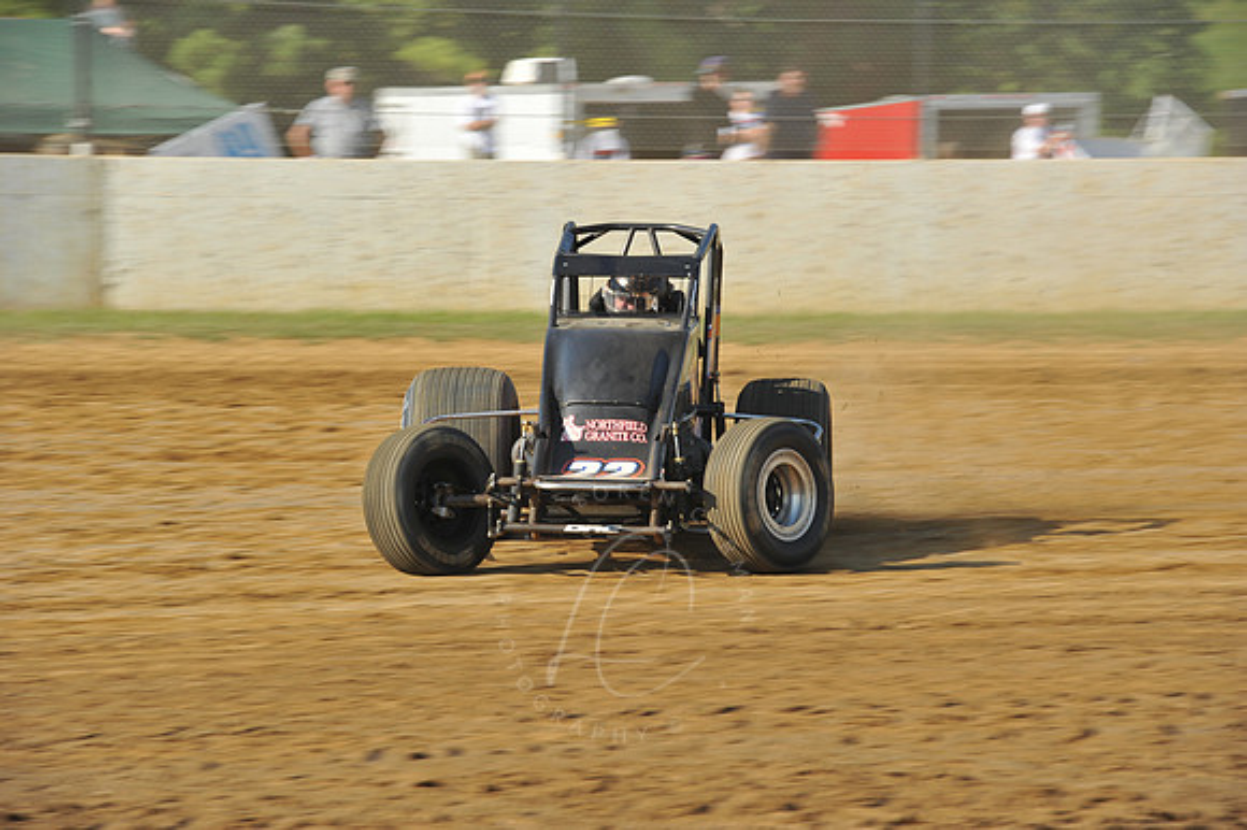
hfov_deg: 10.8
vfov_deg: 7.2
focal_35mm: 190
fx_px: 6577
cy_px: 415
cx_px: 624
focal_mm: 190
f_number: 10
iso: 320
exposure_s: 1/320
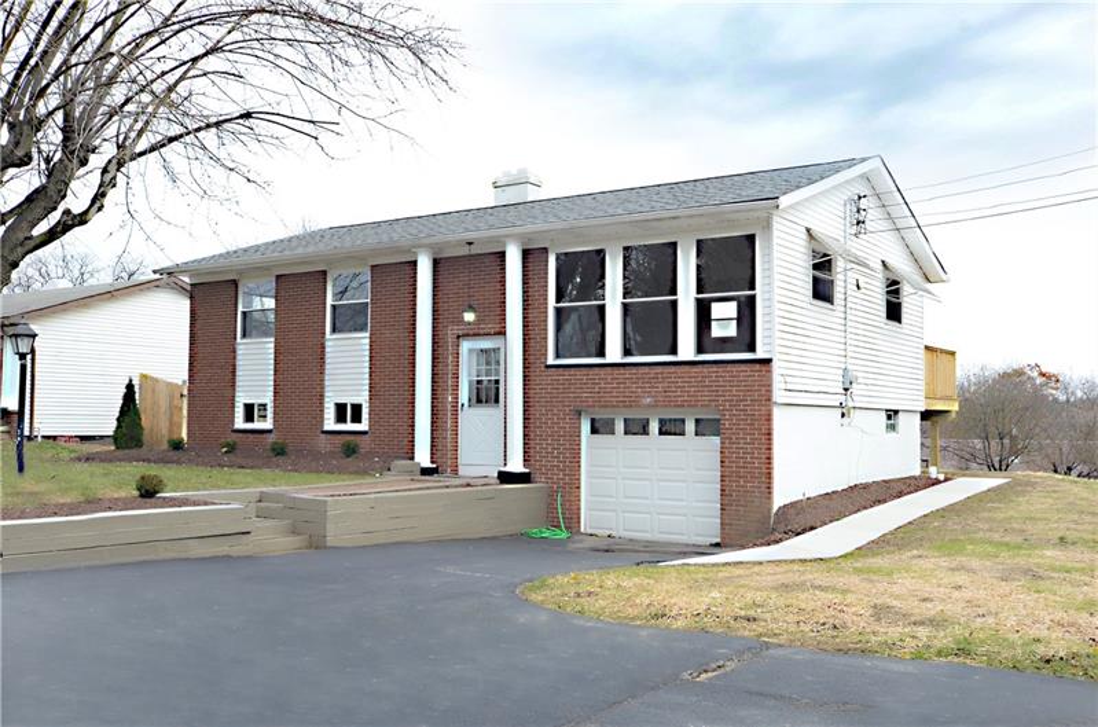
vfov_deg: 36.7
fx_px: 1096
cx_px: 549
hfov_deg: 53.2
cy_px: 364
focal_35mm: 36
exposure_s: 1/250
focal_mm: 24
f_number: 10
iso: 800
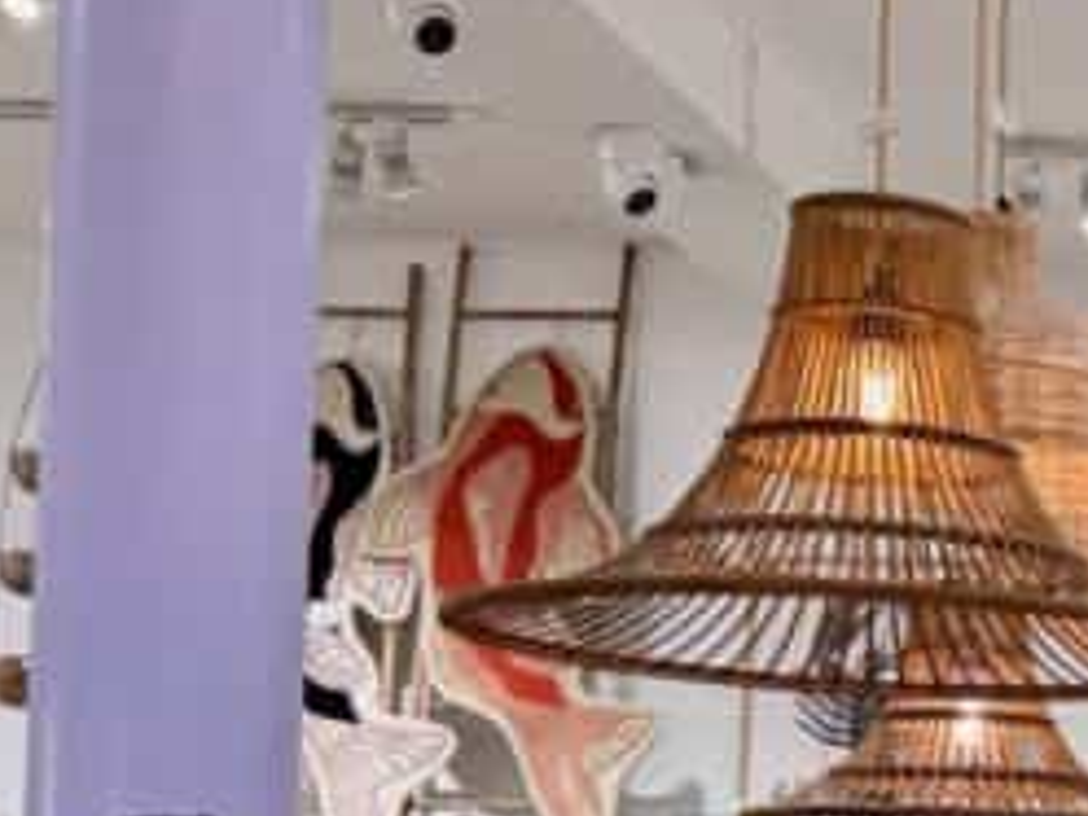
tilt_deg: -1.7
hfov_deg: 16.4
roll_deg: +0.5
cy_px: 1000
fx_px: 3112
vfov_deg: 14.4
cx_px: 1987
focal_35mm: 99
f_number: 1.78
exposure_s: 1/100
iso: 125
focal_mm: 6.76
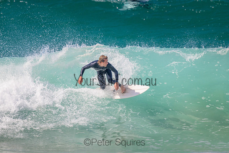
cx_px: 114
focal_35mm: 800
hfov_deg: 2.6
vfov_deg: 1.7
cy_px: 76
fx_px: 5090
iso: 1100
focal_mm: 800
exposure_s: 1/2000
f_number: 11
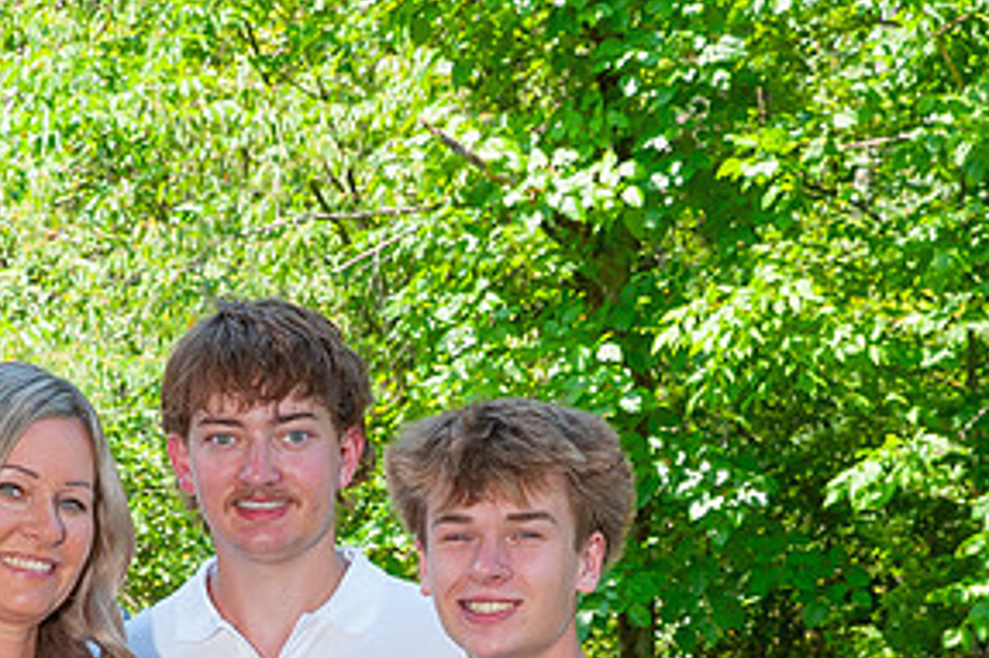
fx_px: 5271
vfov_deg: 7.1
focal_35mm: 192
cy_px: 731
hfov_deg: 10.7
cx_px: 420
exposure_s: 1/160
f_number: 13
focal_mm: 65
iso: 640
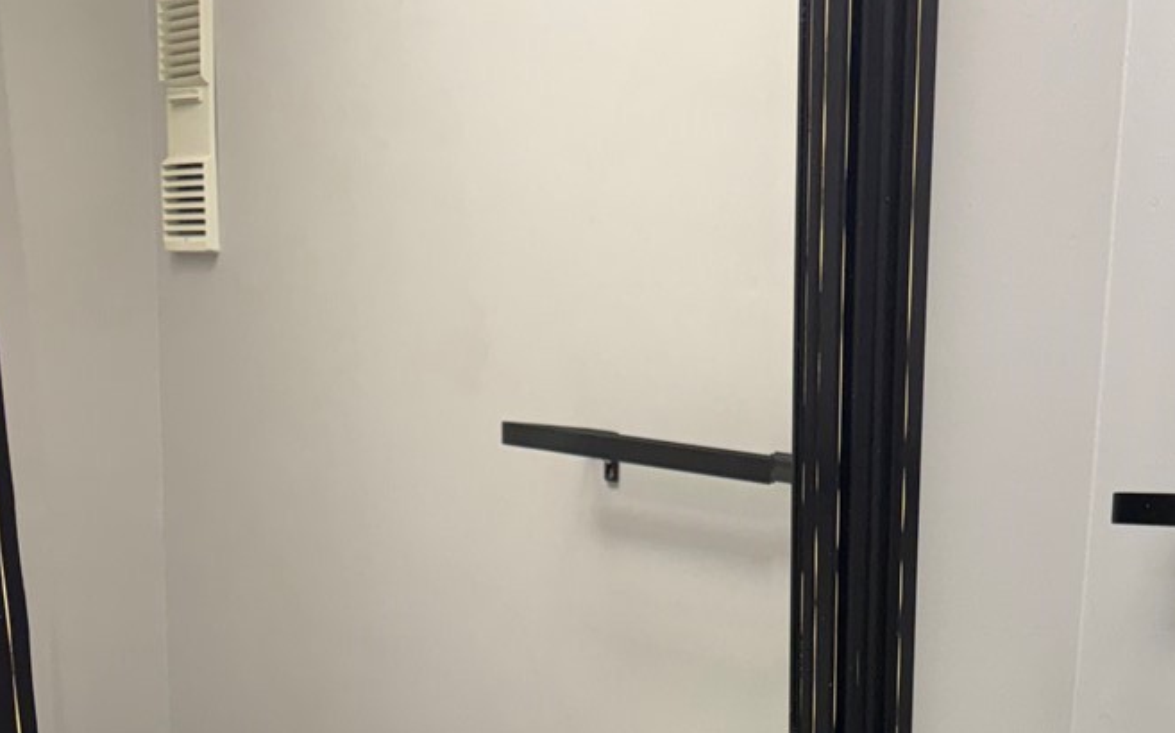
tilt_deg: -16.6
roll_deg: -3.9
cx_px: 969
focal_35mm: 62
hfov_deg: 31.9
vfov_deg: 18.1
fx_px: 1985
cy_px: 1167
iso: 100
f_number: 1.78
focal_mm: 6.76
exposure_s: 1/120
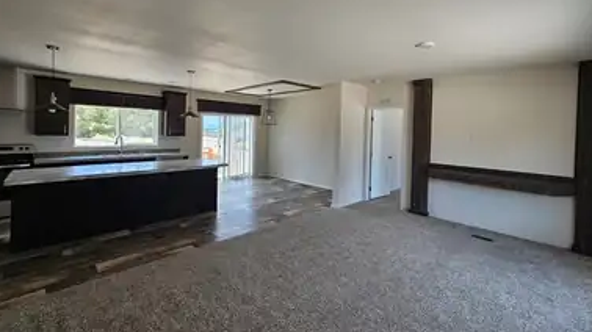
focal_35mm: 15
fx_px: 235
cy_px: 132
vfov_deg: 69.6
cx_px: 302
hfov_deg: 103.0
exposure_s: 1/220
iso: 80
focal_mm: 2.2
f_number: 2.2
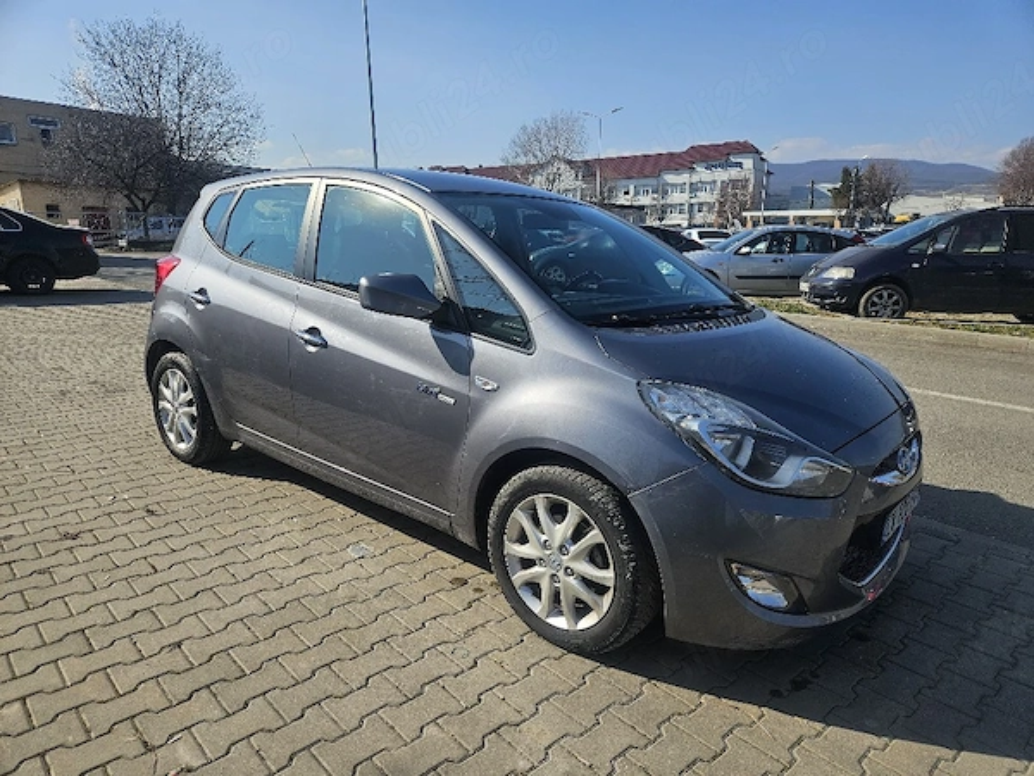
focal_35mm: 23
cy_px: 388
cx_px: 517
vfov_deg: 58.9
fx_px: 687
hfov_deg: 73.9
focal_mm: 5.4
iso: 25
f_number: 1.8
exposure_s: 1/2000
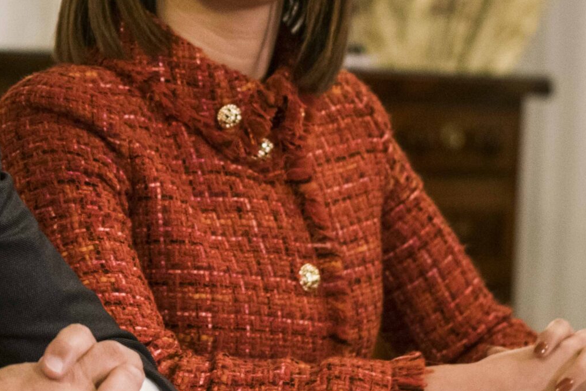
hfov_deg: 10.7
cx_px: -30
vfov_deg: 7.2
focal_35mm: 190
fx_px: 3093
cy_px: 48
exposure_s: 1/60
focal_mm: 50
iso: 400
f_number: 2.8
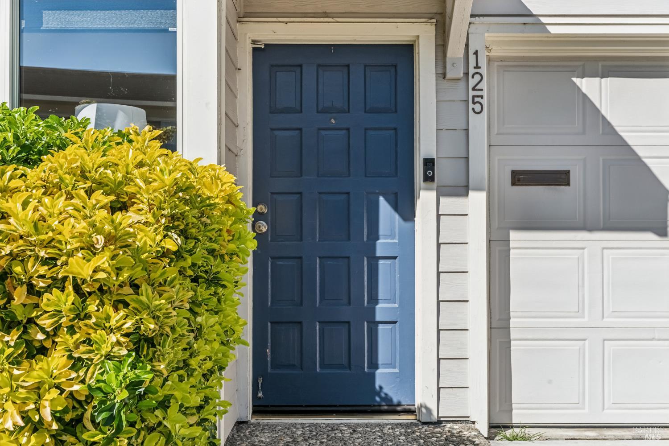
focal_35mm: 33
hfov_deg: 57.2
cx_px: 334
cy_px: 223
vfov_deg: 40.0
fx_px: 613
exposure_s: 1/200
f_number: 11
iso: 200
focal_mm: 33
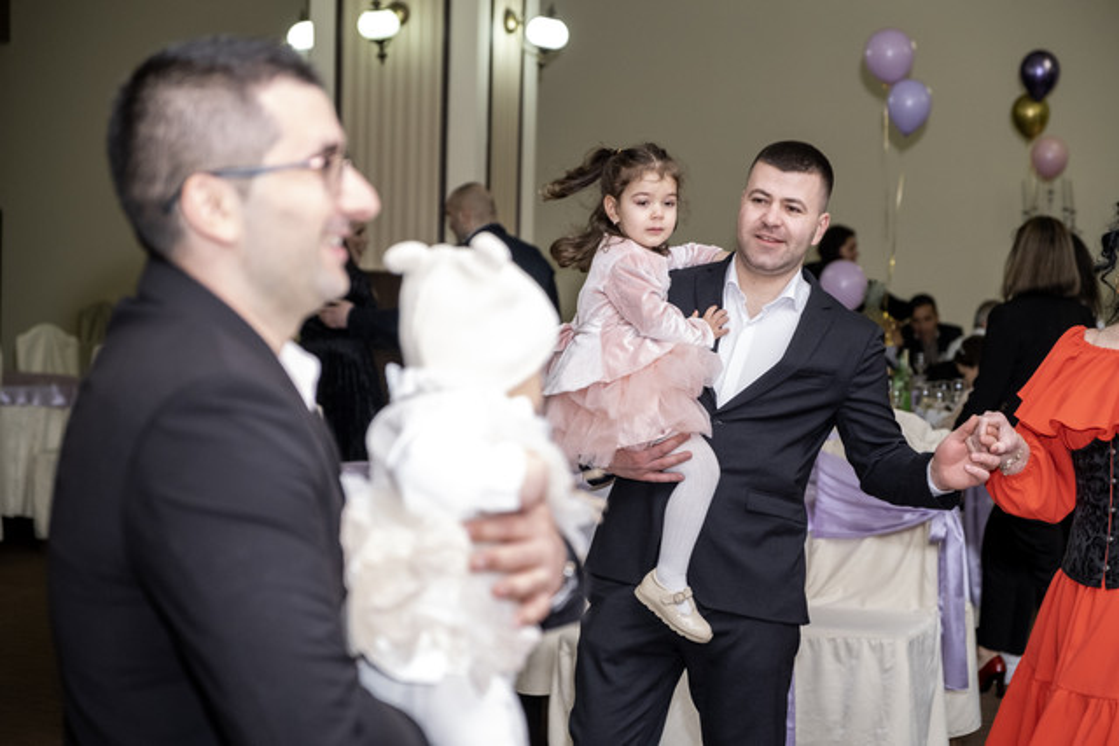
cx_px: 560
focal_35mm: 83
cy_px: 373
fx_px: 2580
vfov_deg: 16.5
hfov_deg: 24.5
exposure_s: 1/160
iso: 1600
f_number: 2.8
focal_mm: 55
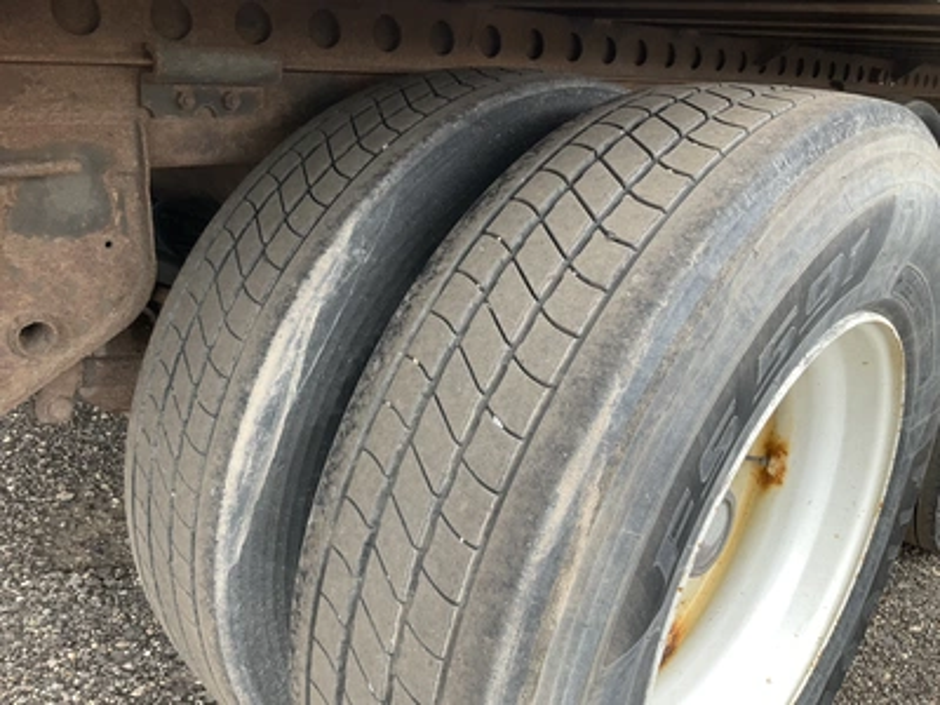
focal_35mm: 29
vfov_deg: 48.2
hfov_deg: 61.7
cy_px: 352
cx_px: 470
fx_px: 787
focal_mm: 3
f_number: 1.8
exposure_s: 1/122
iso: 20
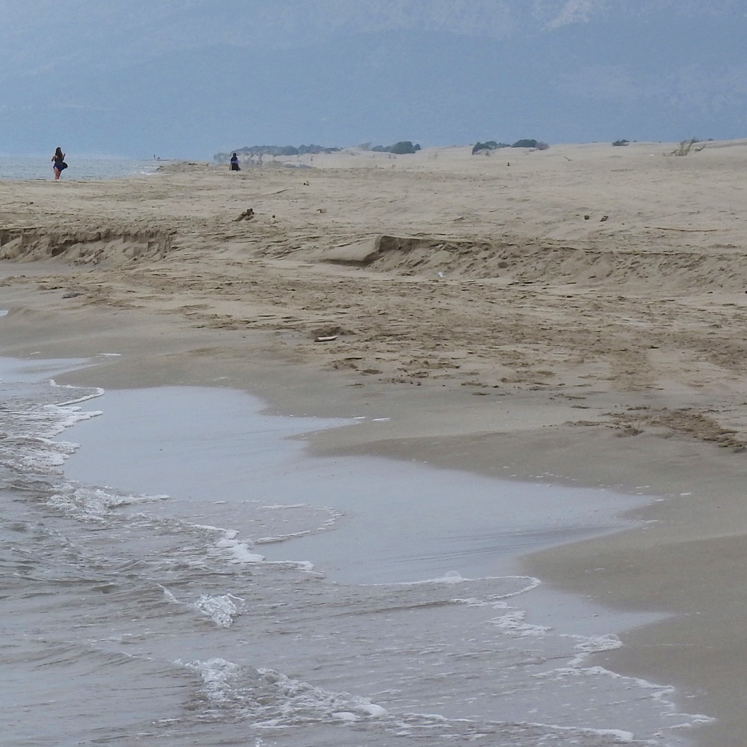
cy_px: 279
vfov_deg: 7.5
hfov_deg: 7.5
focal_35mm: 233
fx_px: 5689
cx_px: 72
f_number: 4.8
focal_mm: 18.8
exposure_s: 1/1000
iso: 100
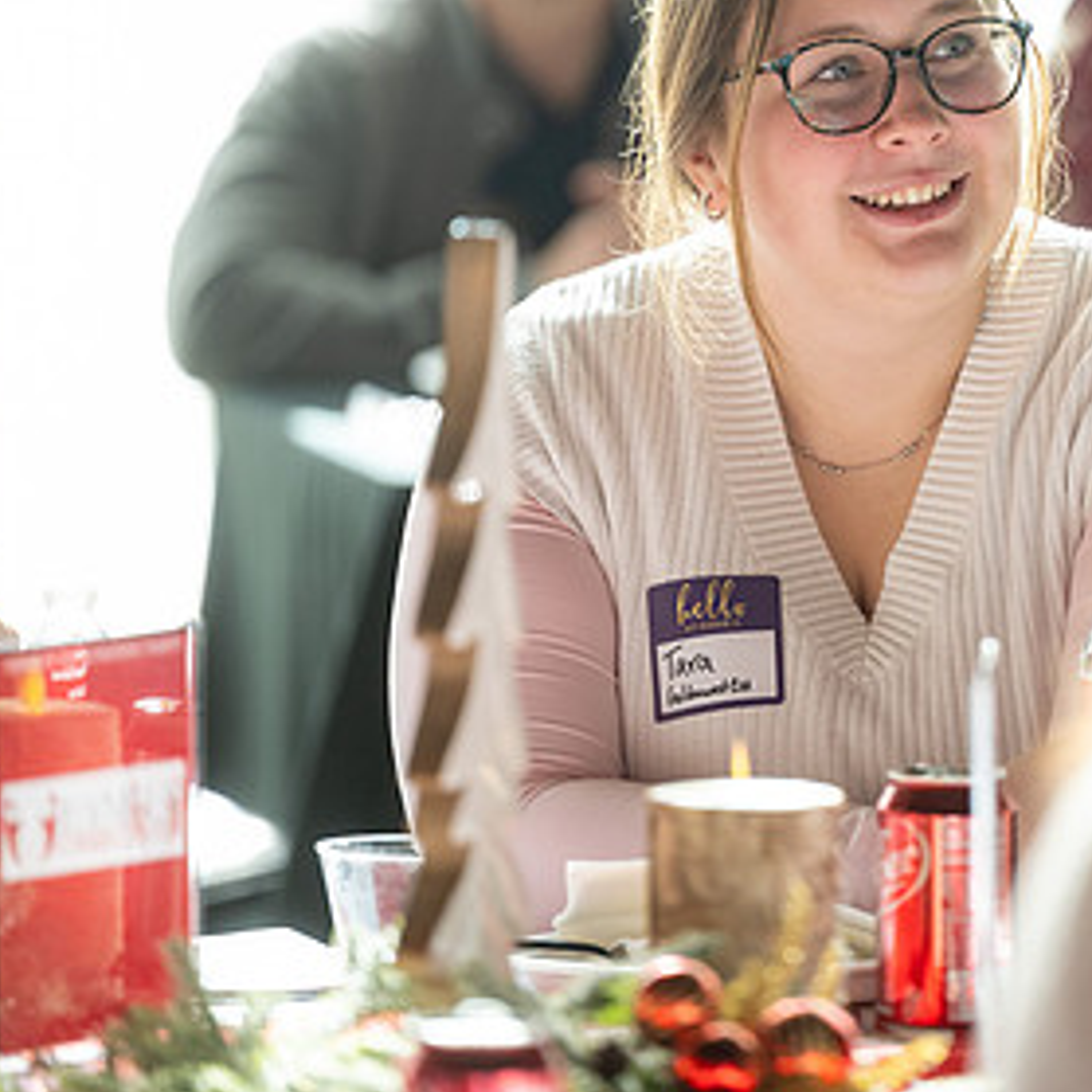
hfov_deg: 4.9
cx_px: 982
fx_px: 12634
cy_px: 346
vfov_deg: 4.9
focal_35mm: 354
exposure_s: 1/500
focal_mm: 200
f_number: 2.8
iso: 640
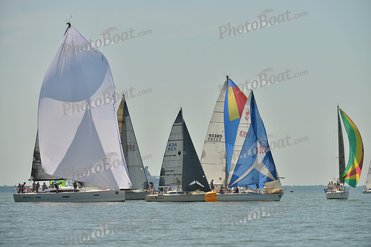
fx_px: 2061
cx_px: 186
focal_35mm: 200
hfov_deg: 10.3
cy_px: 124
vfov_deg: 6.9
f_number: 6.3
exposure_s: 1/1600
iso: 200
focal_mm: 200
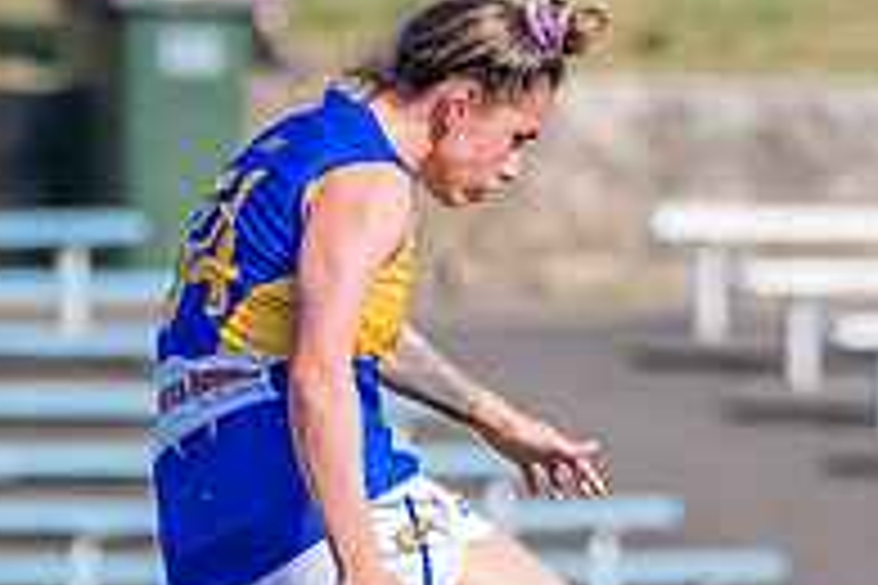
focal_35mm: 1969
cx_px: 682
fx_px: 48018
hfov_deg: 1.0
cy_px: 350
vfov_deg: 0.7
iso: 800
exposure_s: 1/1600
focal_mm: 360
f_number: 8
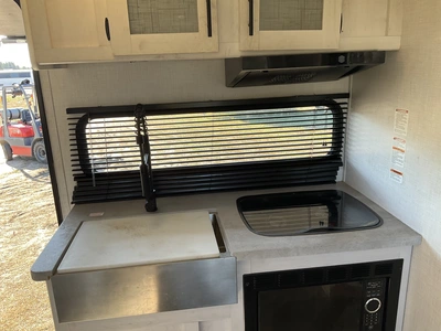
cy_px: 166
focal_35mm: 29
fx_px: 369
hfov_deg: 61.7
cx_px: 220
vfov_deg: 48.2
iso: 32
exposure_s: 1/122
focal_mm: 3
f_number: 1.8
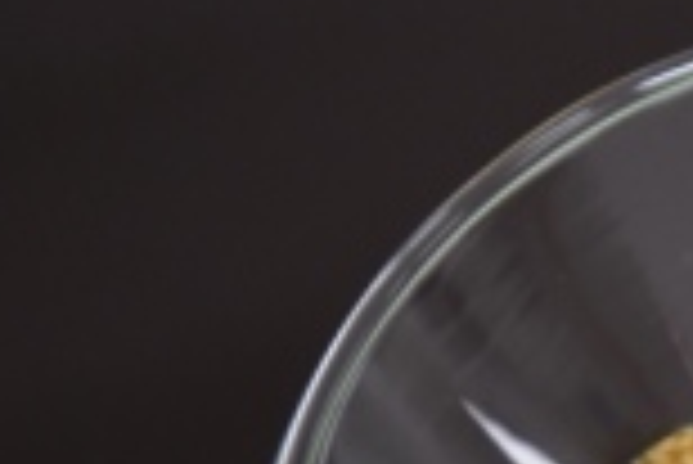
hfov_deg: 8.4
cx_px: 963
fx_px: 4614
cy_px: 619
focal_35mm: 239
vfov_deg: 5.7
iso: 640
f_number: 2.8
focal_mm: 55
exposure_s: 1/60
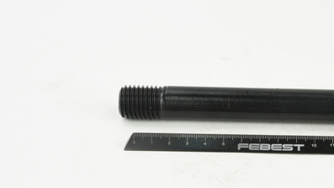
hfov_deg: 18.6
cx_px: 262
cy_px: 100
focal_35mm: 114
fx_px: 1009
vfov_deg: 10.6
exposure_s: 1/2.5
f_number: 36
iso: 100
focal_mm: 60
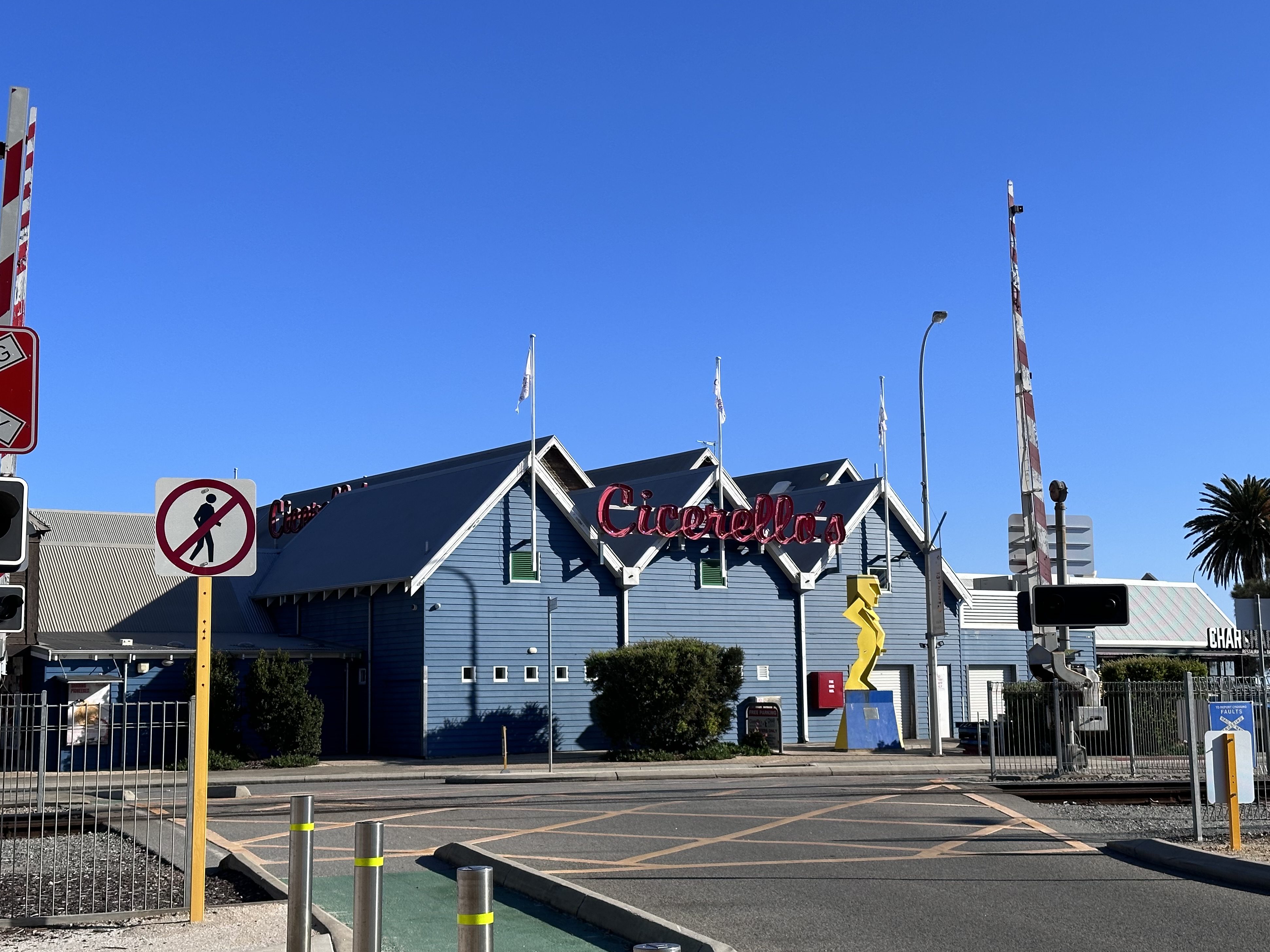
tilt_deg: +6.9
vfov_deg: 29.1
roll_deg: +1.2
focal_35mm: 50
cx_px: 640
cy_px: 489
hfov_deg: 38.2
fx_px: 1834
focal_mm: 6.86
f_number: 1.78
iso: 64
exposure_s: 1/4566
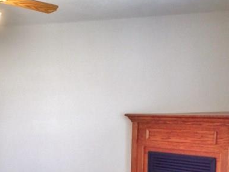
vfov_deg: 16.2
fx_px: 589
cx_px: -2
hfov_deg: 21.2
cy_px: 178
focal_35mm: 89
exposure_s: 1/20
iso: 80
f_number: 2.4
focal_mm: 4.12
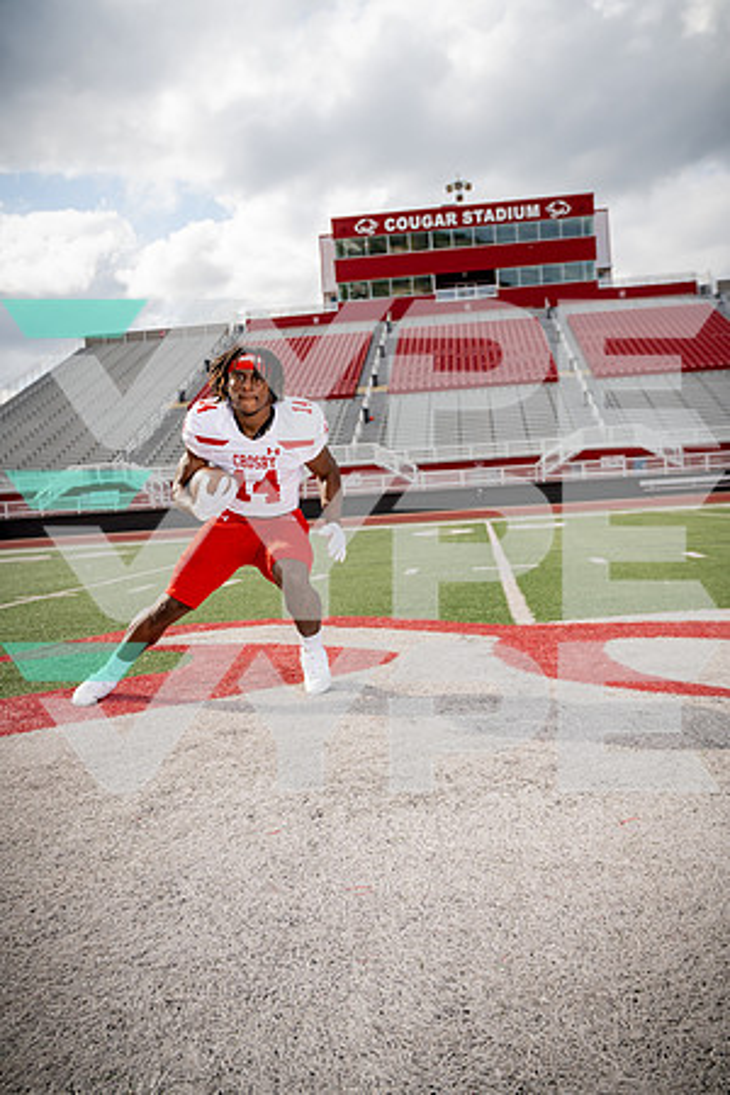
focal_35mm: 32
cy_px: 548
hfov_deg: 41.1
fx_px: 973
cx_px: 365
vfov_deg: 58.7
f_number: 4.5
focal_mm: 32
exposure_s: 1/1000
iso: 200
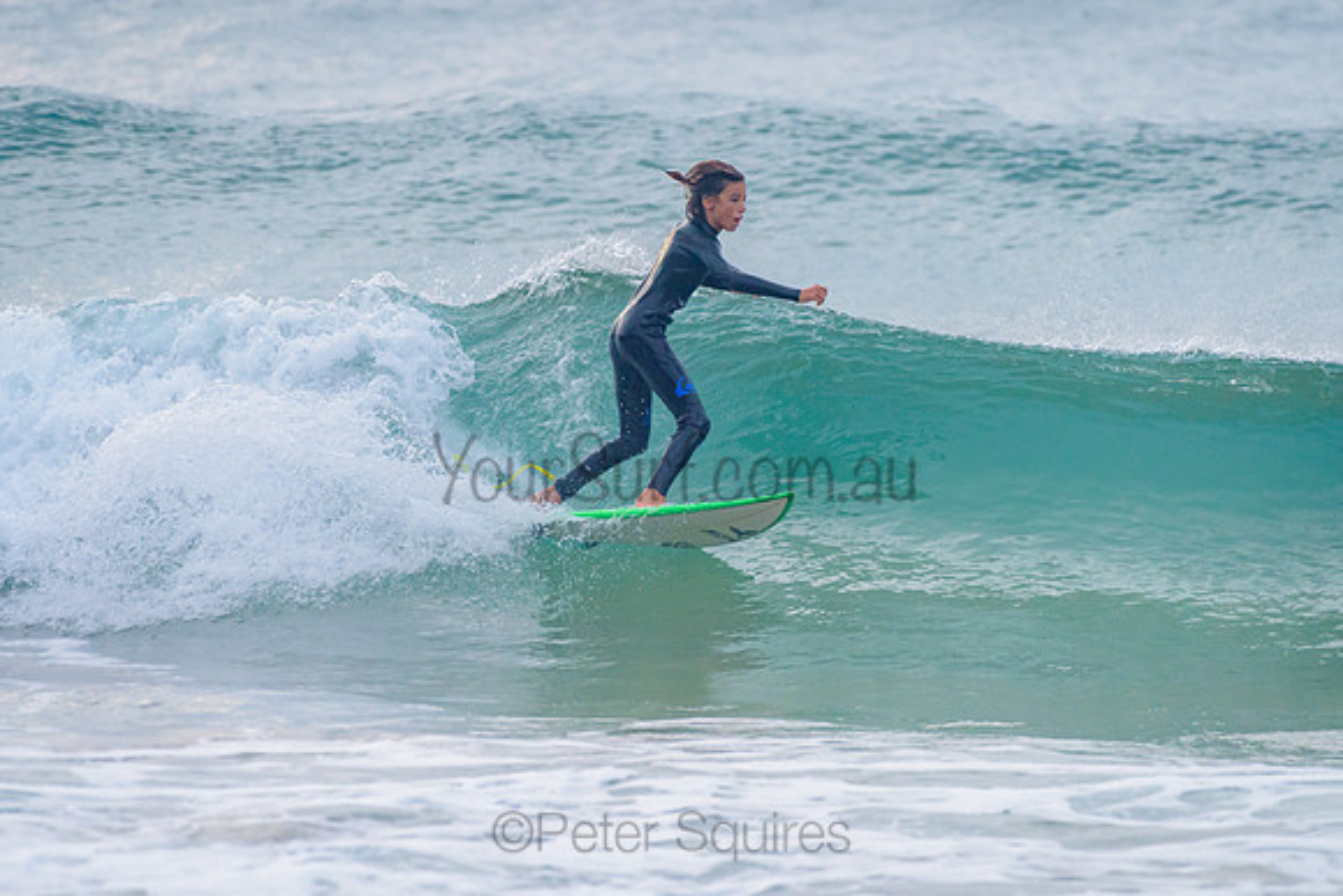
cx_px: 651
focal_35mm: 613
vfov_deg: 2.2
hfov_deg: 3.4
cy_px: 440
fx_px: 22878
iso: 720
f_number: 5.6
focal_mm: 500
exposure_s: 1/1250
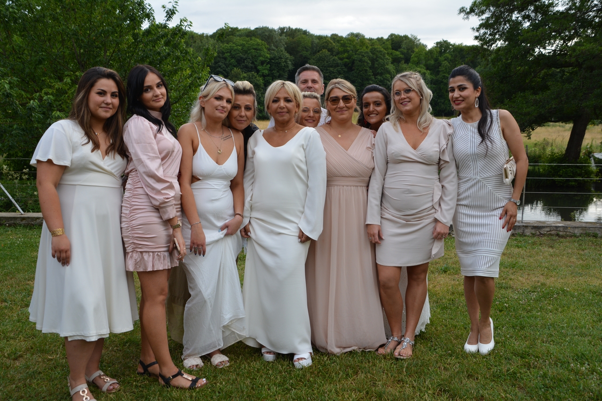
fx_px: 552
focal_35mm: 33
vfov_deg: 40.0
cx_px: 301
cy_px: 200
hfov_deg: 57.2
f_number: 5.6
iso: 250
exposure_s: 1/125
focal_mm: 22
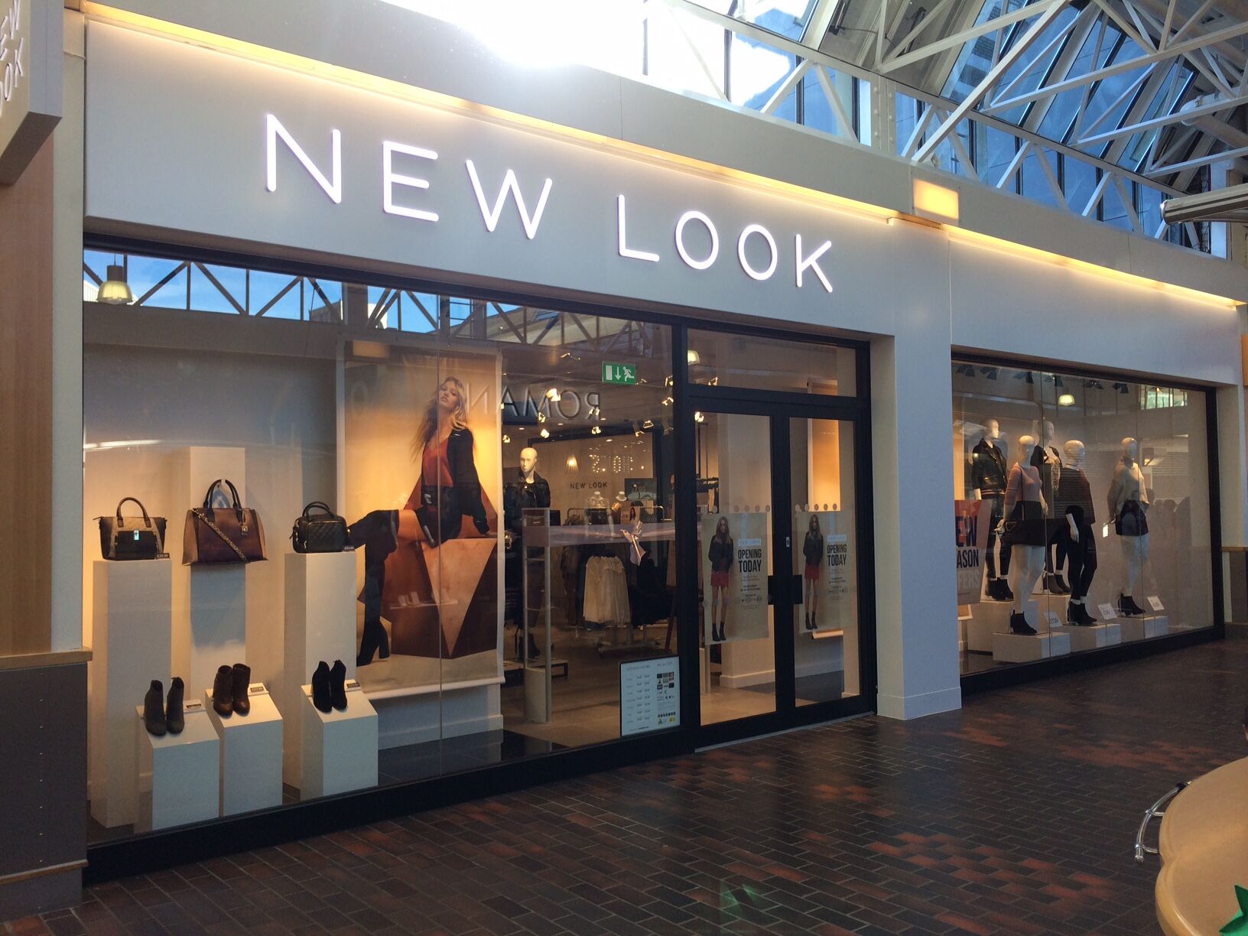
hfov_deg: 61.7
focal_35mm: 29
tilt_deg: +1.8
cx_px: 624
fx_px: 1046
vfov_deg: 48.2
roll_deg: +2.0
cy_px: 468
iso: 40
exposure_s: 1/100
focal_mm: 4.15
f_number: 2.2
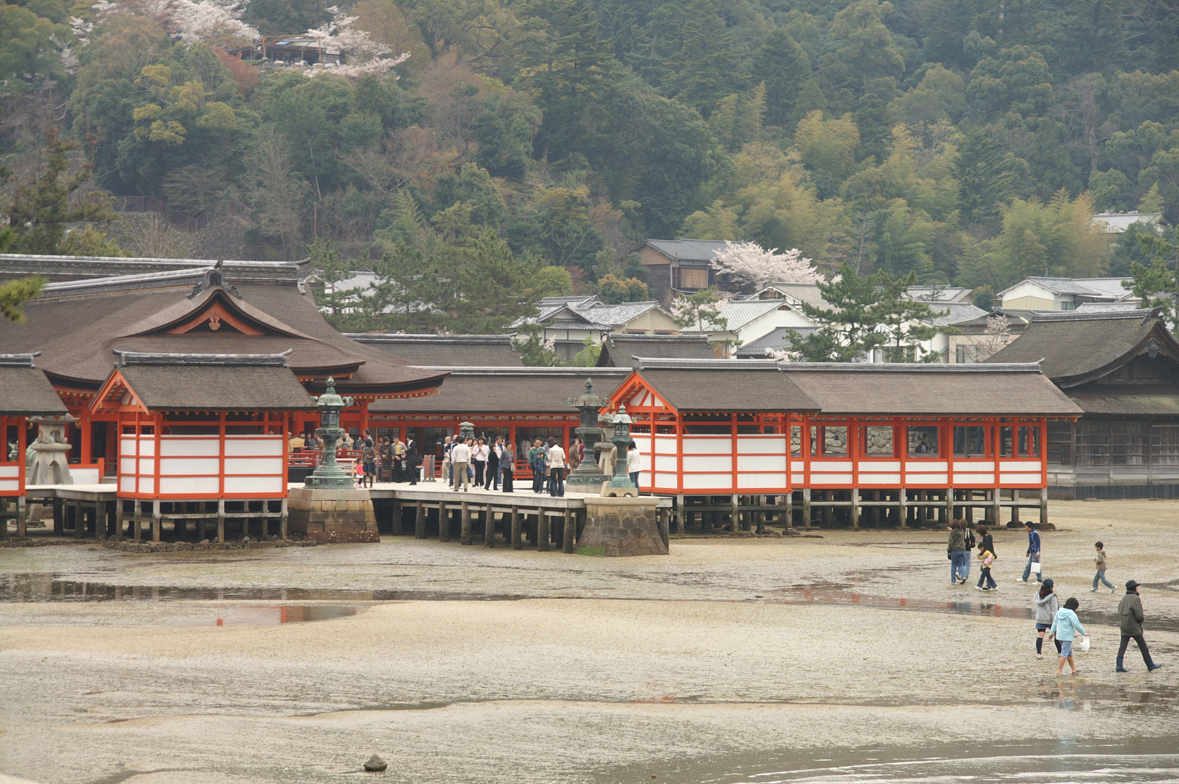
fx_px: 3681
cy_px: 392
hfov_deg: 18.2
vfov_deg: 12.2
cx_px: 590
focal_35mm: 112
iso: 100
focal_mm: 75
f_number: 6.3
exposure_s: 1/125
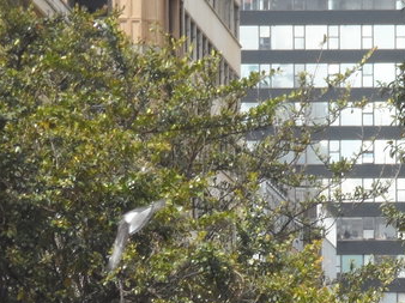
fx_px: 4571
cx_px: 544
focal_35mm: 391
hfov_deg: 5.0
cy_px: 520
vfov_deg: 3.8
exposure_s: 1/125
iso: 80
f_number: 5.7
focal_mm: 19.8
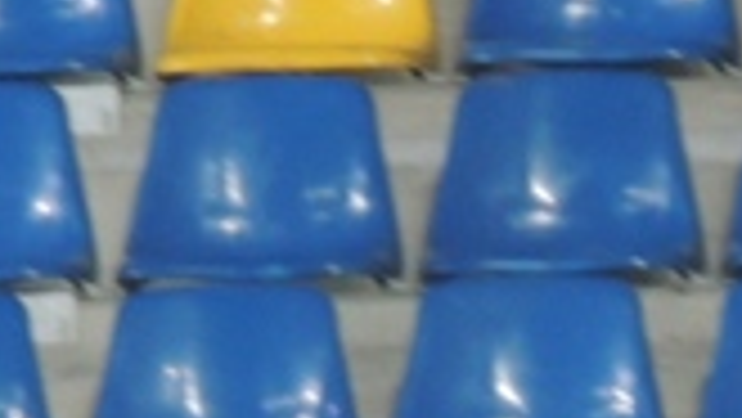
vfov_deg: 0.6
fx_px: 39015
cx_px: 715
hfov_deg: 1.1
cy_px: 692
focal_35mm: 1982
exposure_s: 1/15
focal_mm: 83.8
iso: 800
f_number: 4.9
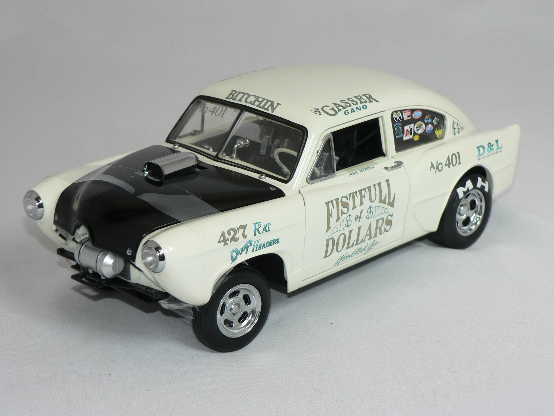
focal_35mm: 84
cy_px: 208
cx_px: 277
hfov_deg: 23.3
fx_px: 1344
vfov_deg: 17.6
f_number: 3.2
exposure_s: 1/60
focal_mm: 14
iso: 80
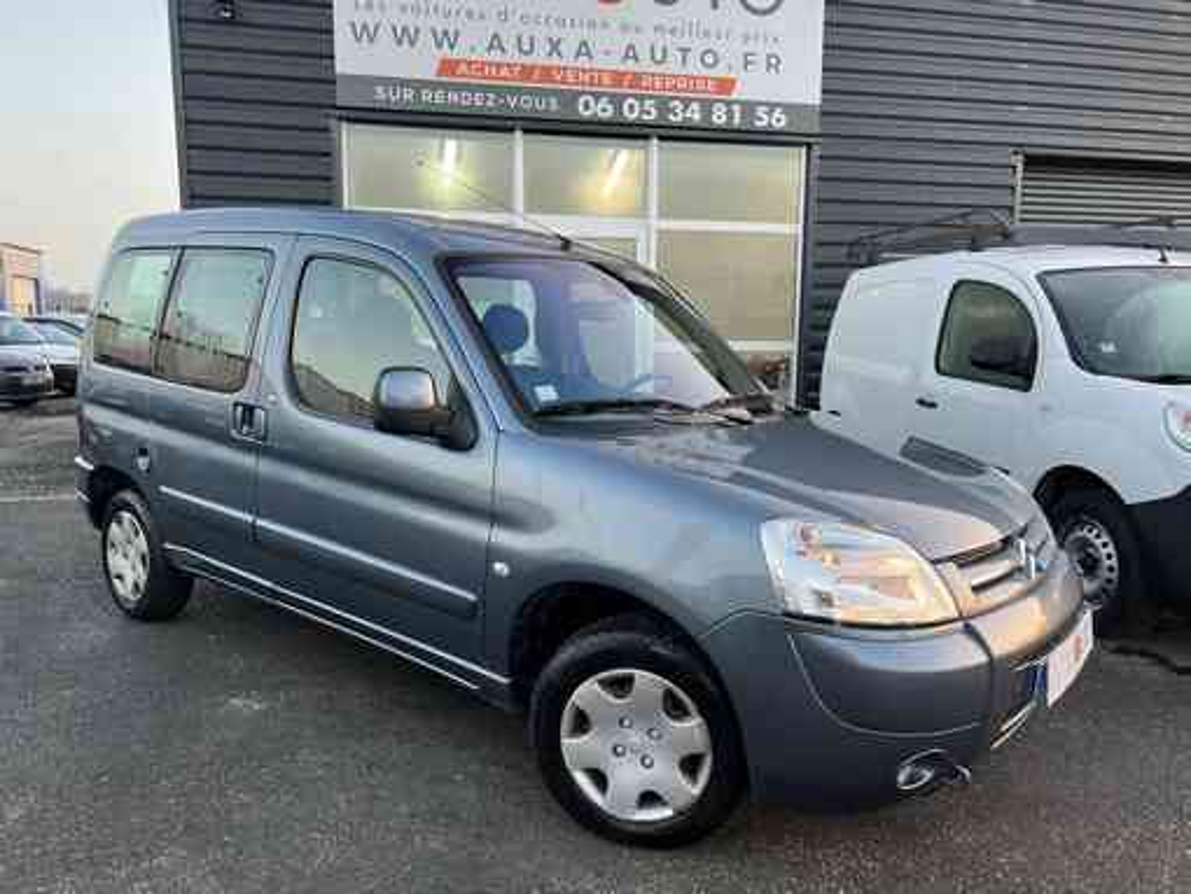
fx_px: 895
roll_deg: -0.6
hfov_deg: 67.3
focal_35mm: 26
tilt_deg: -8.4
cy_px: 447
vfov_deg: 53.1
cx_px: 596
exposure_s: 1/121
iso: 50
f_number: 1.5
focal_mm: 5.7
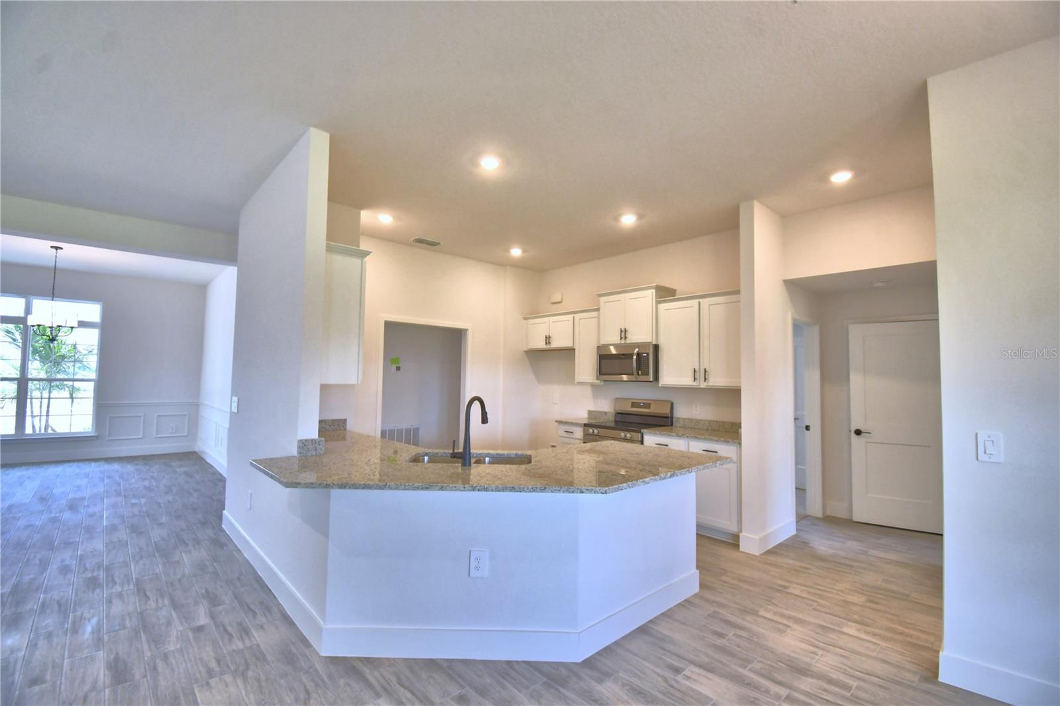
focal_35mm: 15
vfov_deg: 77.3
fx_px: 442
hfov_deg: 100.4
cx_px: 530
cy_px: 353
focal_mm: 10
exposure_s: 1/80
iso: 400
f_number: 4.5
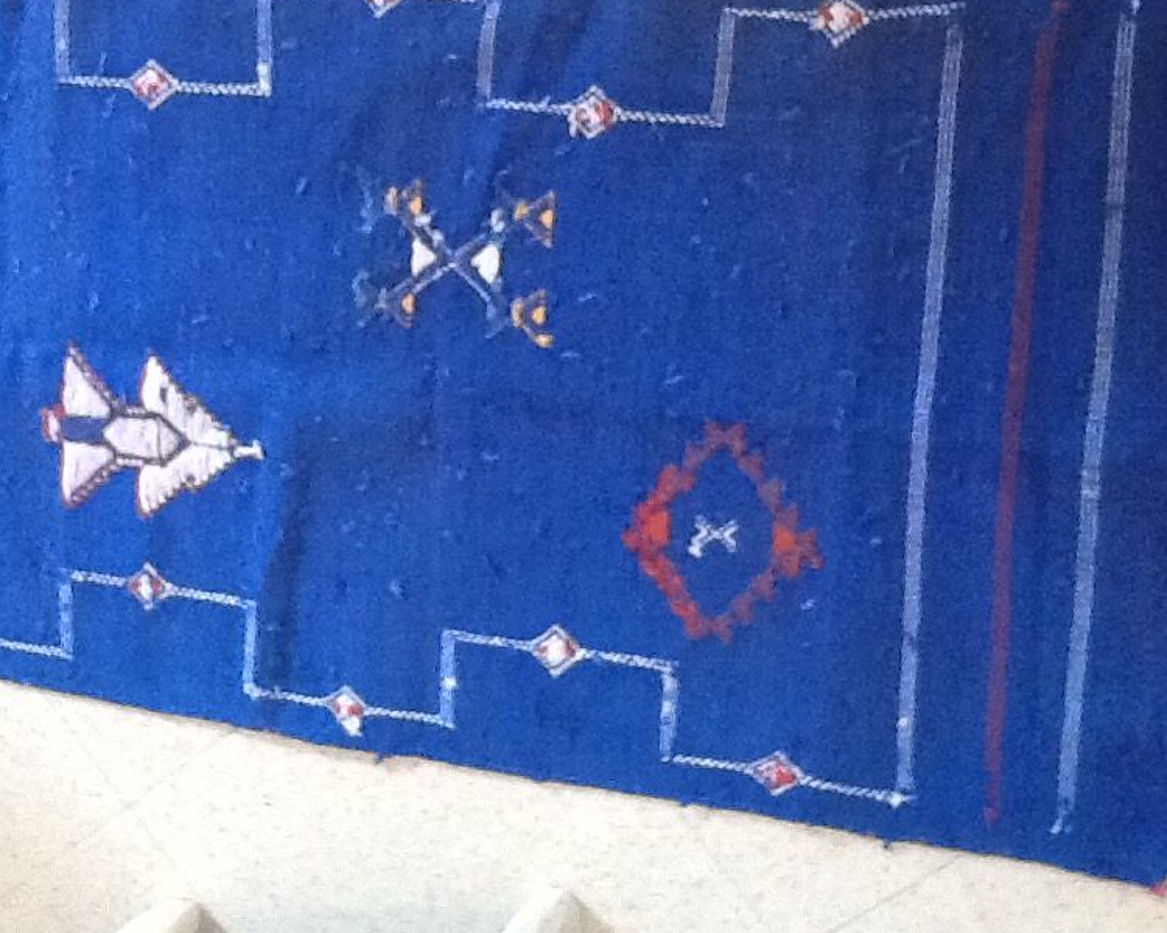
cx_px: 471
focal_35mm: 55
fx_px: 1900
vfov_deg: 27.6
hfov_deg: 34.0
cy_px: 390
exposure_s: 1/17
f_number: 2.4
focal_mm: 2.03
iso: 400
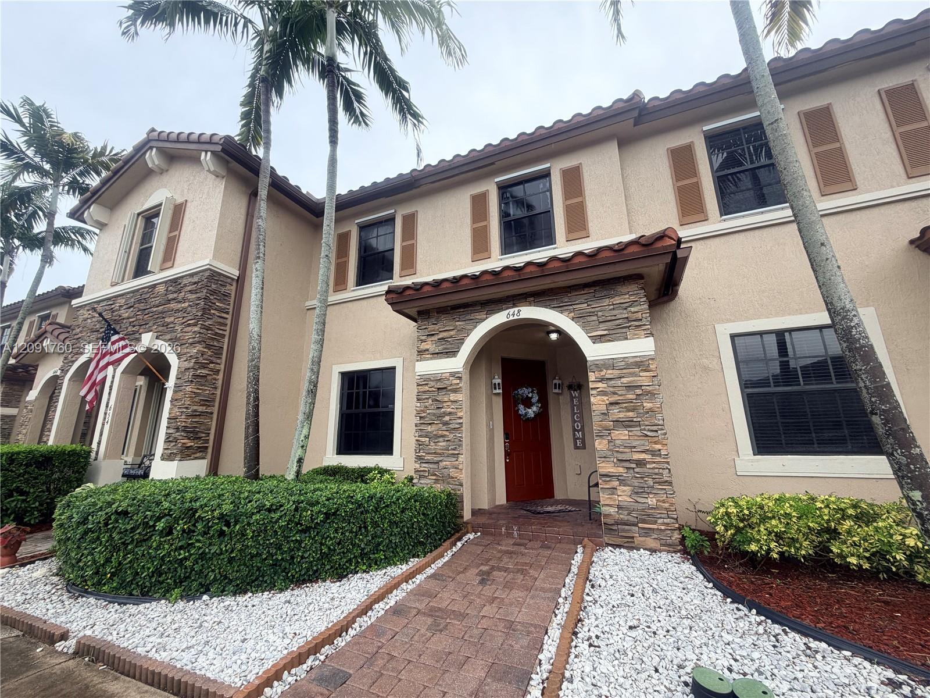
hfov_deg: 102.1
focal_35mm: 14
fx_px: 376
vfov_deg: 85.7
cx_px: 465
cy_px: 349
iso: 50
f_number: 2.2
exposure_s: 1/300
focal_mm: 2.22
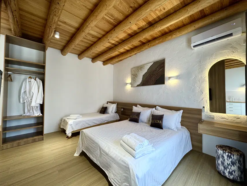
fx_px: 100
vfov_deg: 85.7
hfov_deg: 102.1
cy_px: 93
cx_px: 124
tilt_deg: +1.1
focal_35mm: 14
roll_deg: -0.6
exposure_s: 1/100
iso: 160
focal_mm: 2.22
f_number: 2.2
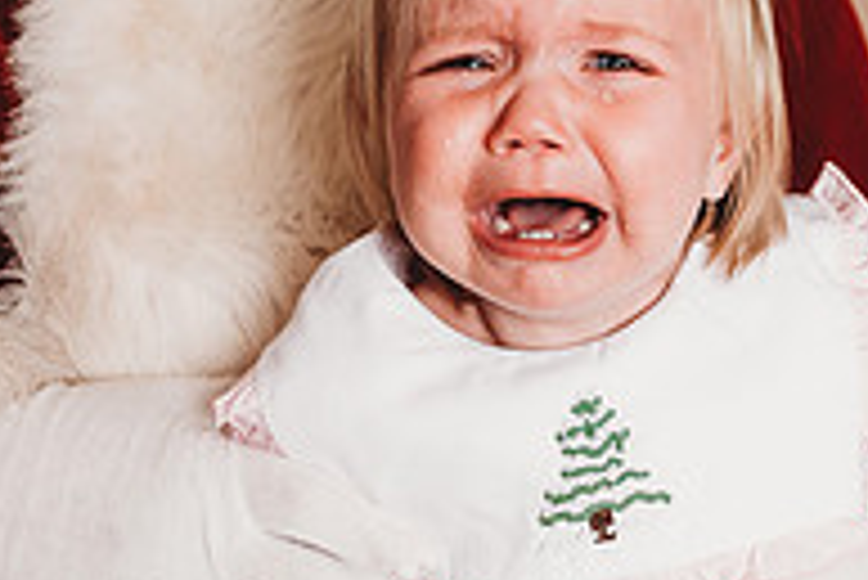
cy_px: 290
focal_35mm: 72
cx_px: 571
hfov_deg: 27.9
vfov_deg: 19.0
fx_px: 1737
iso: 100
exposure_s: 1/160
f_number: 3.2
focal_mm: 24
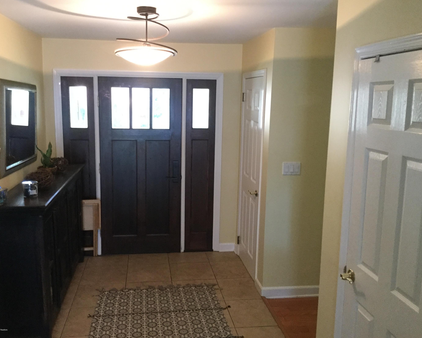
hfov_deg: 54.2
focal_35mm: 33
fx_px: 412
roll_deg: -0.4
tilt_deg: -7.9
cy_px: 168
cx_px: 200
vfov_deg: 44.5
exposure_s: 1/15
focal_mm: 3.3
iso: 250
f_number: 2.4
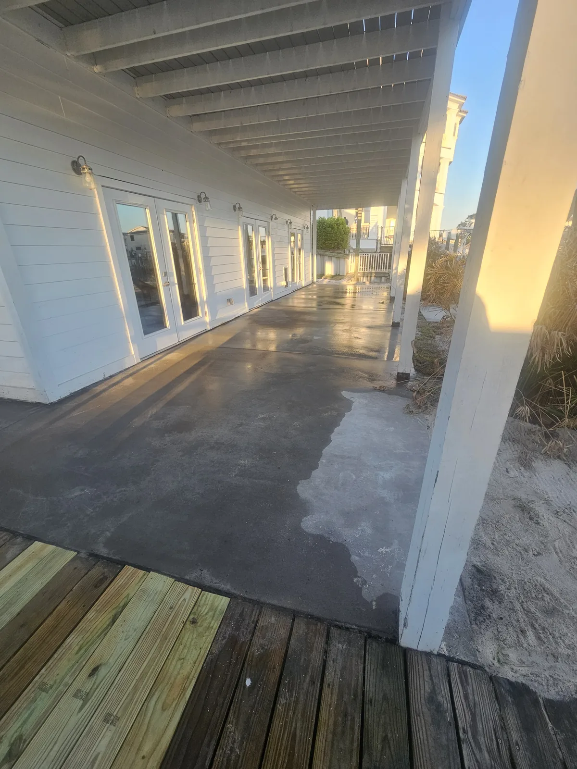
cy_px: 384
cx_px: 288
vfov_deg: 106.2
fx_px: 289
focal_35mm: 13
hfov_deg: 89.9
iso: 64
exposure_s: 1/241
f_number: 2.2
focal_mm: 2.2
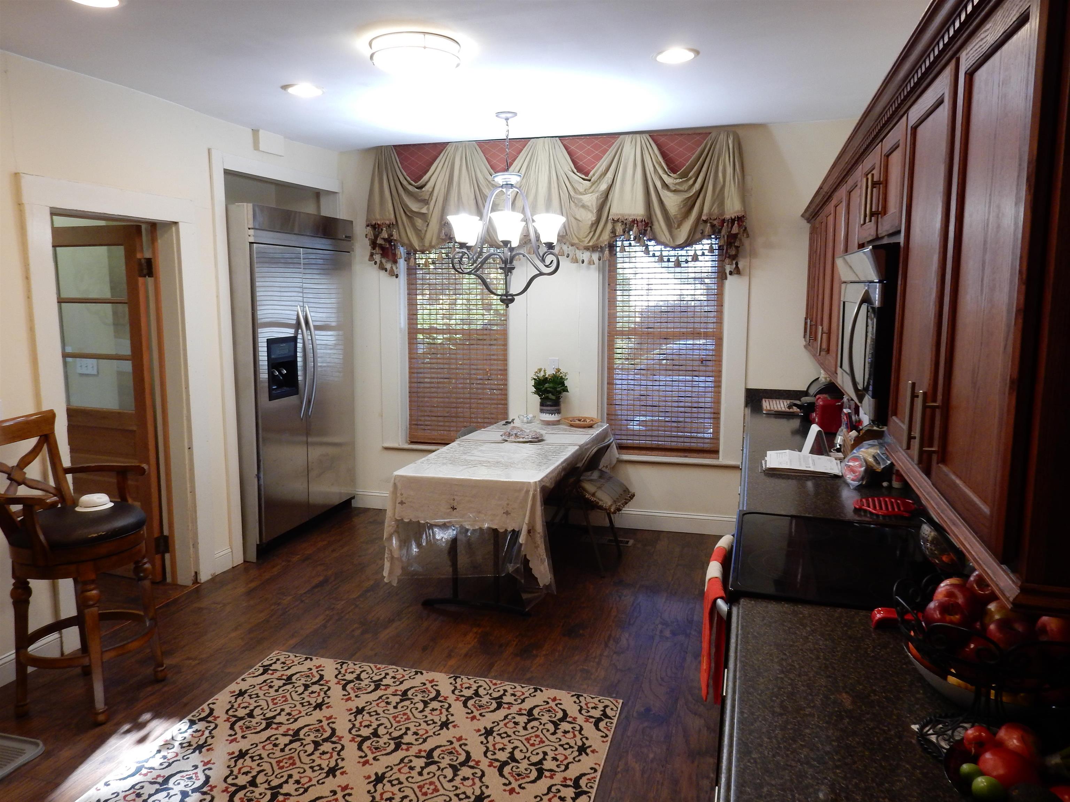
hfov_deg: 69.4
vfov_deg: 54.9
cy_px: 401
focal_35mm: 25
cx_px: 535
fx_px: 773
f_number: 3.7
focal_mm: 4.5
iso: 200
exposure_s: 1/30
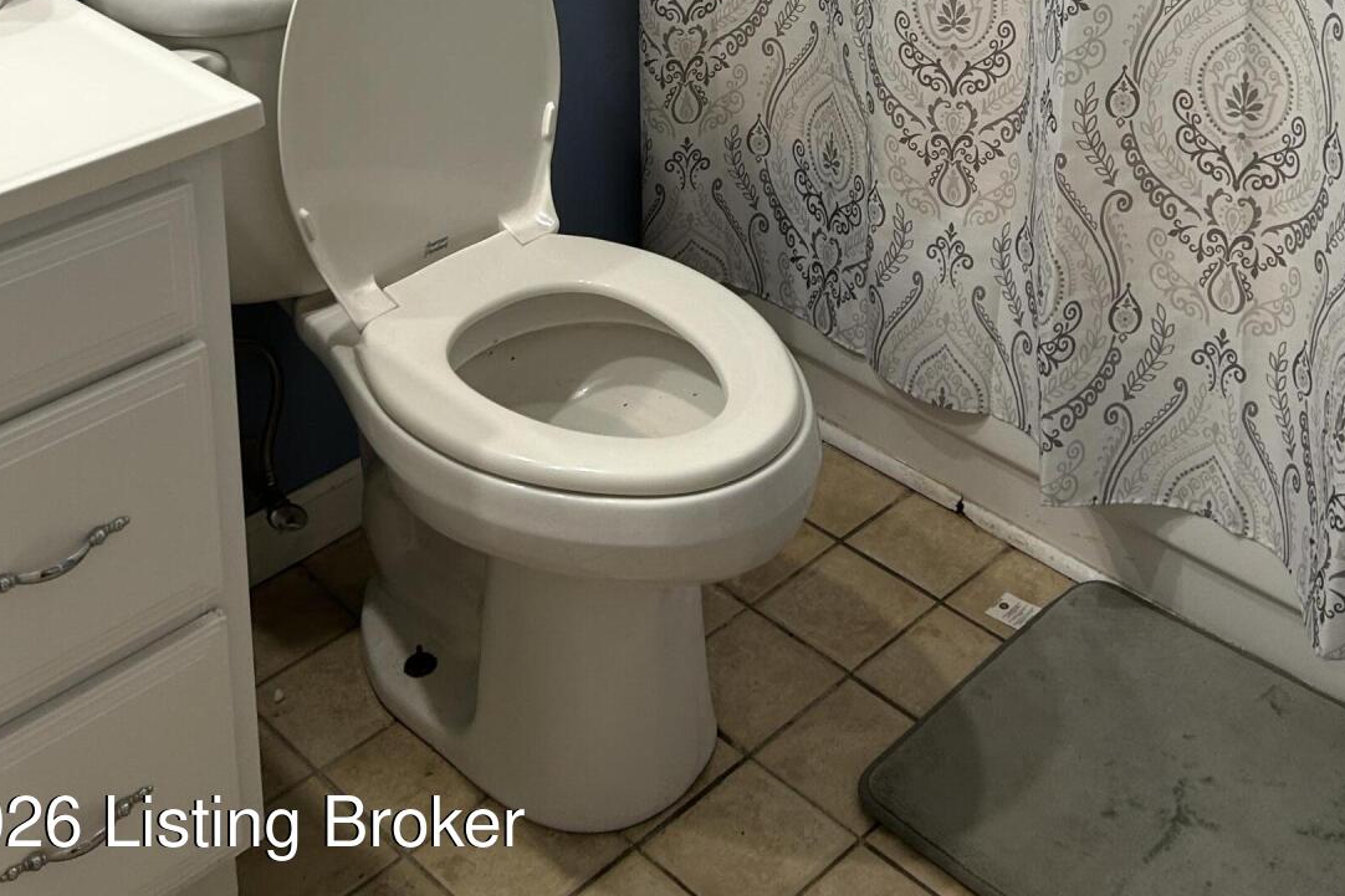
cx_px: 802
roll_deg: -0.4
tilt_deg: -10.9
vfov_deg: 23.5
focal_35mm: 50
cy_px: -307
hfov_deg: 39.5
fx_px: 1868
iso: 80
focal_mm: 5.7
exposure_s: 1/60
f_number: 1.5
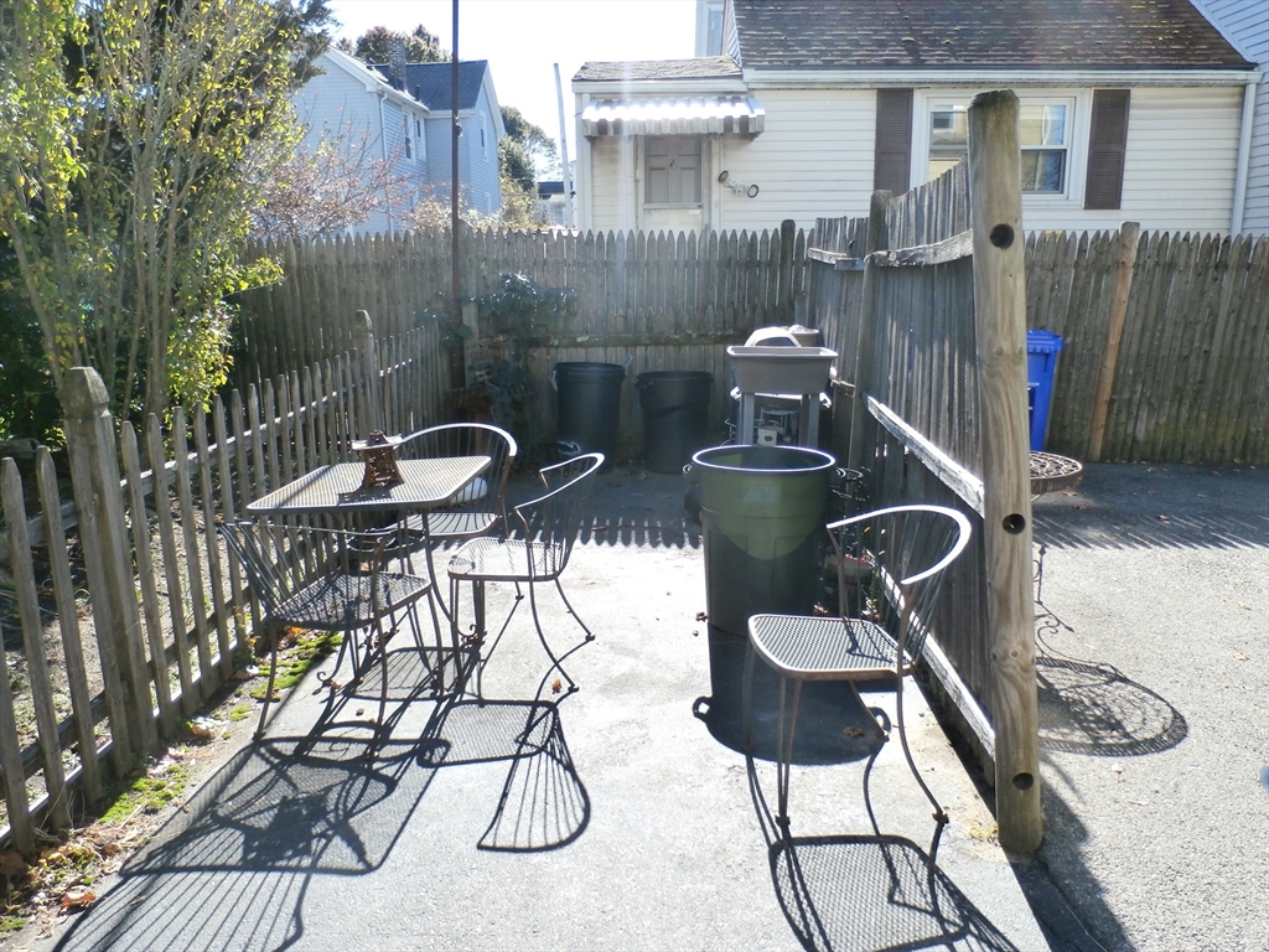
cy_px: 476
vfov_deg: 54.9
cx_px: 634
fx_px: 916
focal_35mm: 25
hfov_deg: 69.4
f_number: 3
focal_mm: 4.5
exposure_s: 1/400
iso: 100
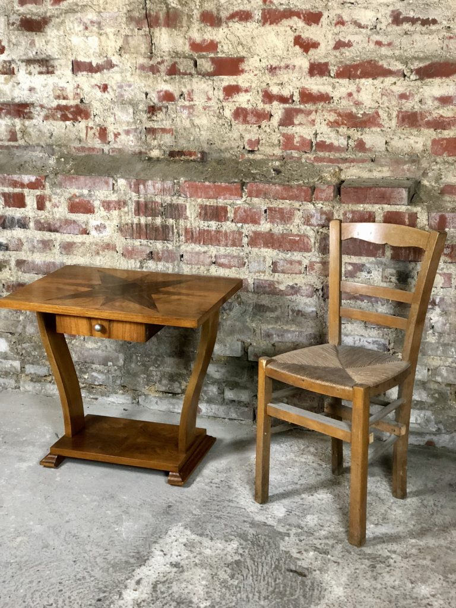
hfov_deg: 28.0
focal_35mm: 52
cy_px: 304
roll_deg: +0.9
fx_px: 913
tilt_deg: -15.9
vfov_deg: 36.8
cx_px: 228
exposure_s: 1/25
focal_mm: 6
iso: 160
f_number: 2.4
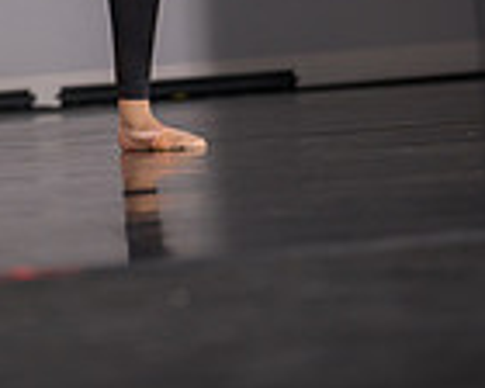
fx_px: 3675
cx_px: 73
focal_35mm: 256
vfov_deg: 5.9
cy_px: -326
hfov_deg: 7.5
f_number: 3.2
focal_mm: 85
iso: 400
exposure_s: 1/500
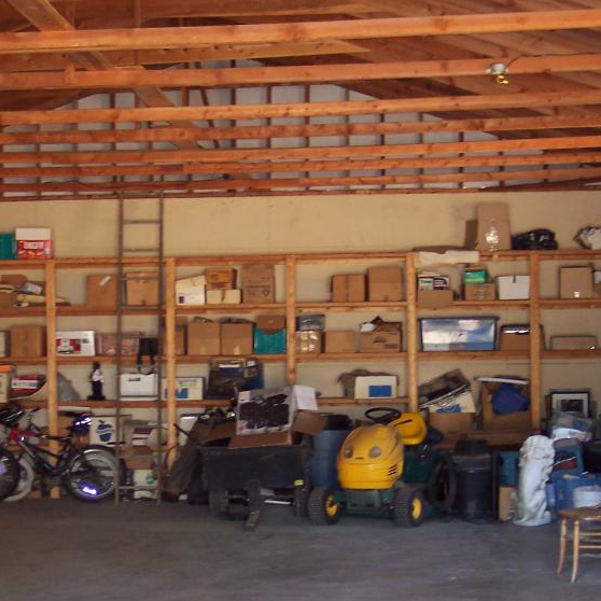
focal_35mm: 77
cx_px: 242
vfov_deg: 22.4
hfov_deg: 22.4
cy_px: 403
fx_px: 1512
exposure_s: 1/30
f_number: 2.8
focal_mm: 8
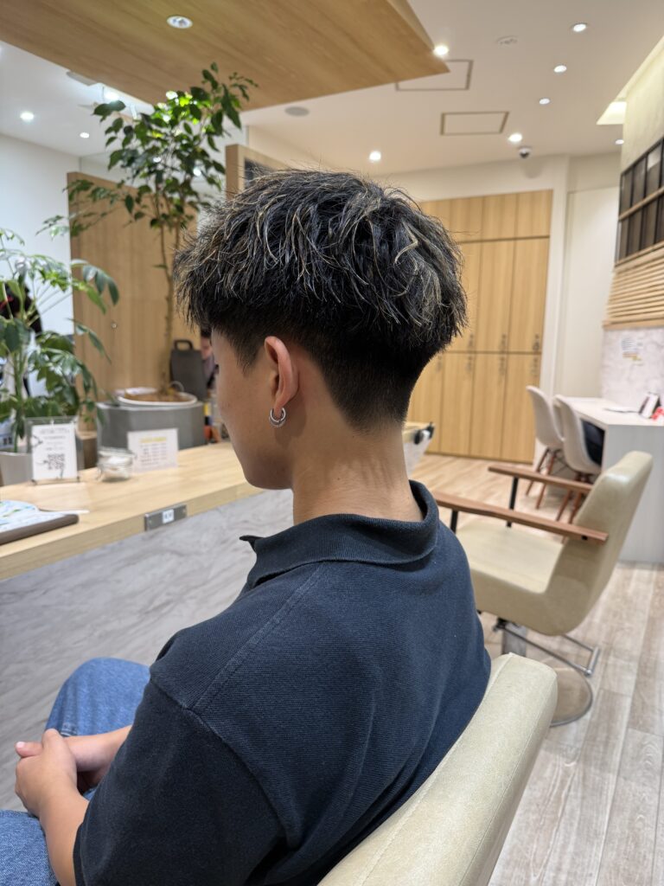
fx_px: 614
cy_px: 443
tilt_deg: -10.4
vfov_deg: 71.6
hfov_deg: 56.8
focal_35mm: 24
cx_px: 332
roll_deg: -1.6
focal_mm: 6.76
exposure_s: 1/121
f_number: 1.78
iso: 160
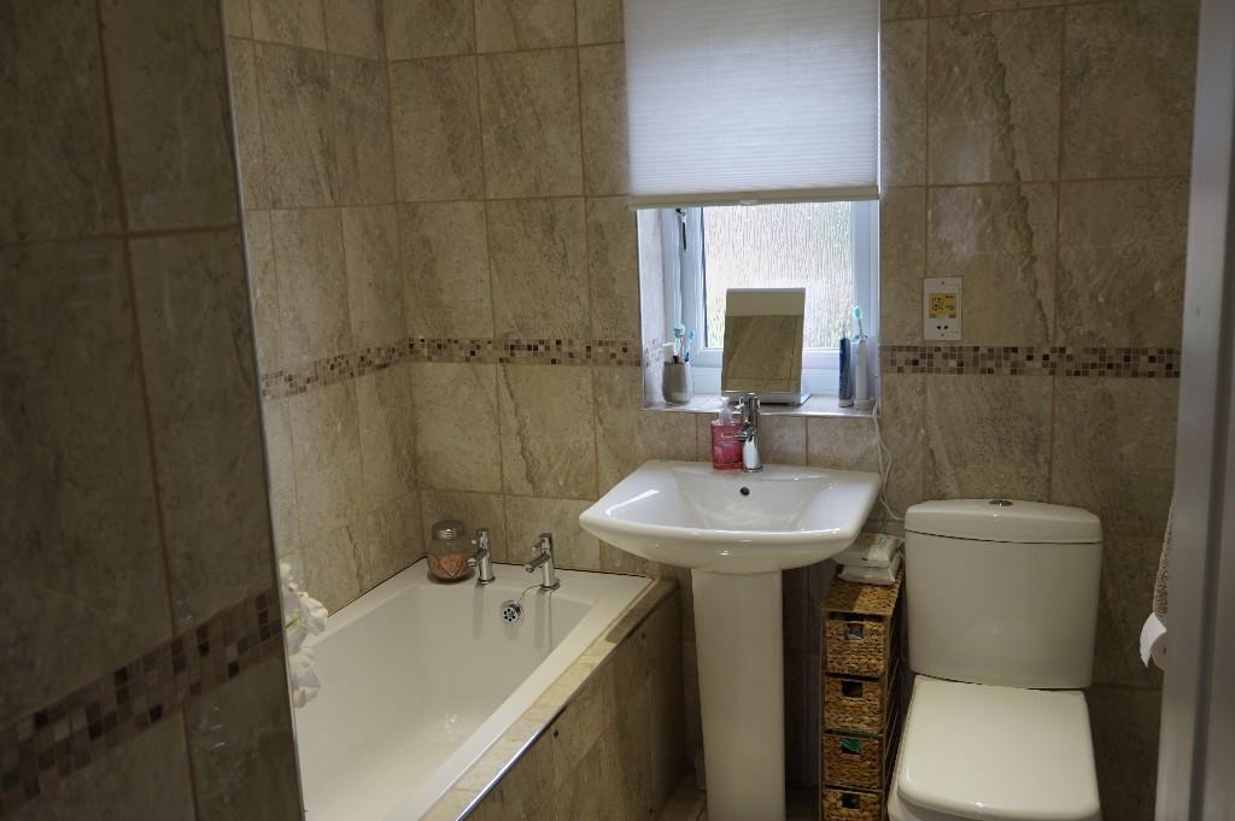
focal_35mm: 33
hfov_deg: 57.3
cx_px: 618
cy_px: 410
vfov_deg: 39.9
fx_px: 1131
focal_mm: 22
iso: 160
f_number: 4
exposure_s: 1/60
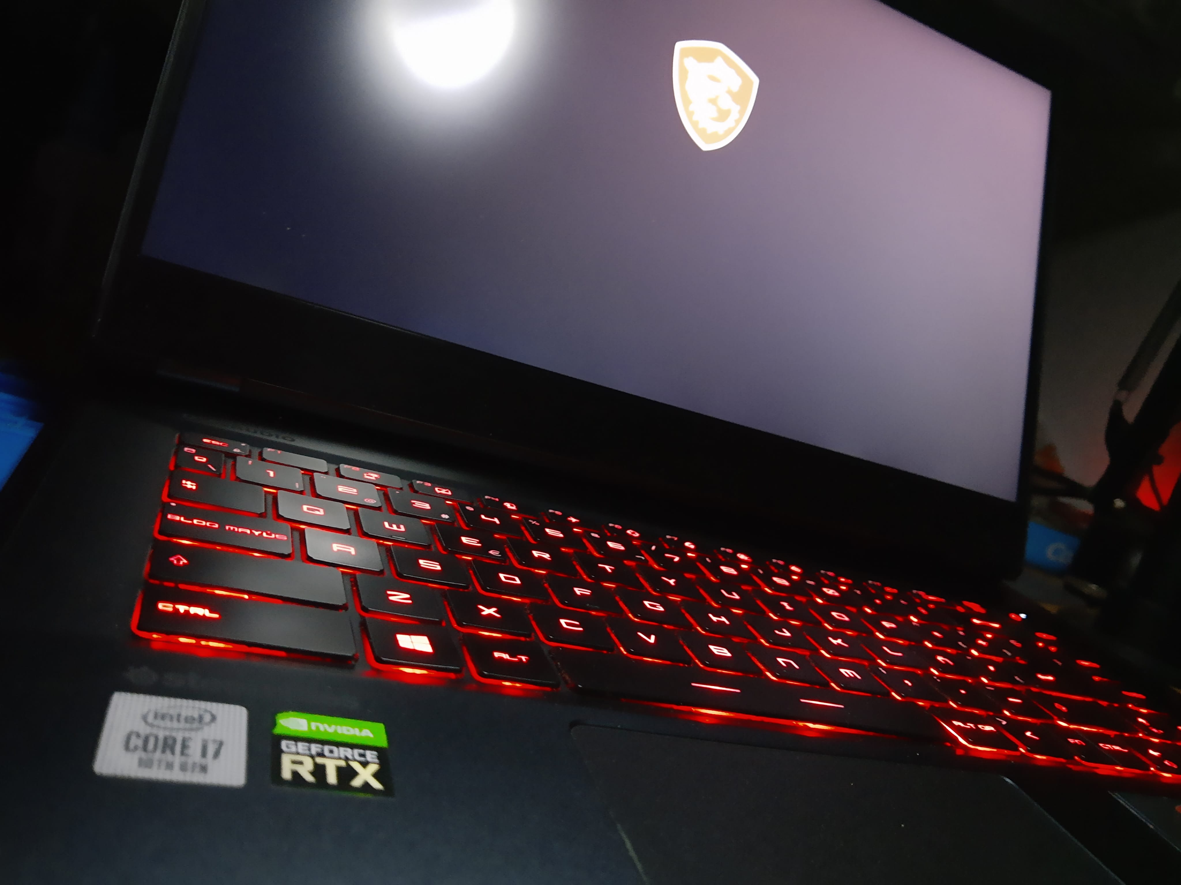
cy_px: 442
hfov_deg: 67.3
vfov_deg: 53.1
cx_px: 590
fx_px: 887
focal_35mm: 26
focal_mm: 3.95
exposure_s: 1/14
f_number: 1.8
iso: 816
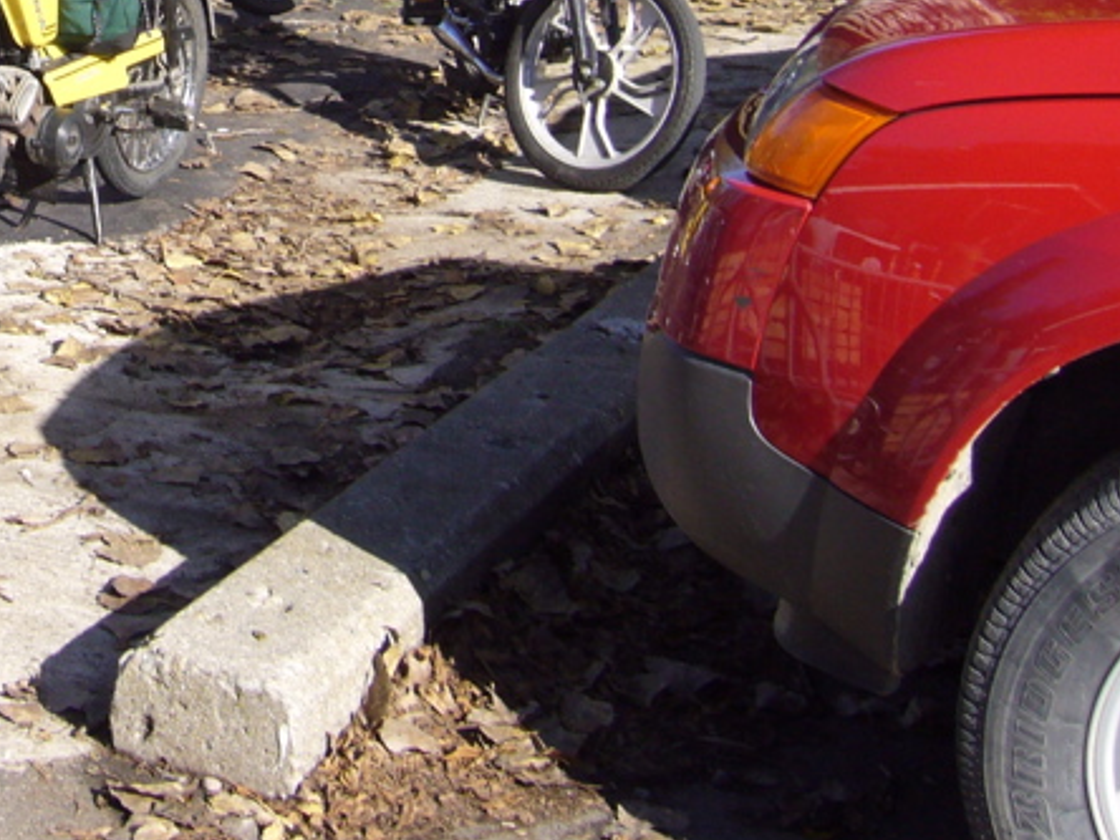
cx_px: -33
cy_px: -156
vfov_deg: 16.8
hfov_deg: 22.3
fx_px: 2718
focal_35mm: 84
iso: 80
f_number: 5.6
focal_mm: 5.8
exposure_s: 1/200
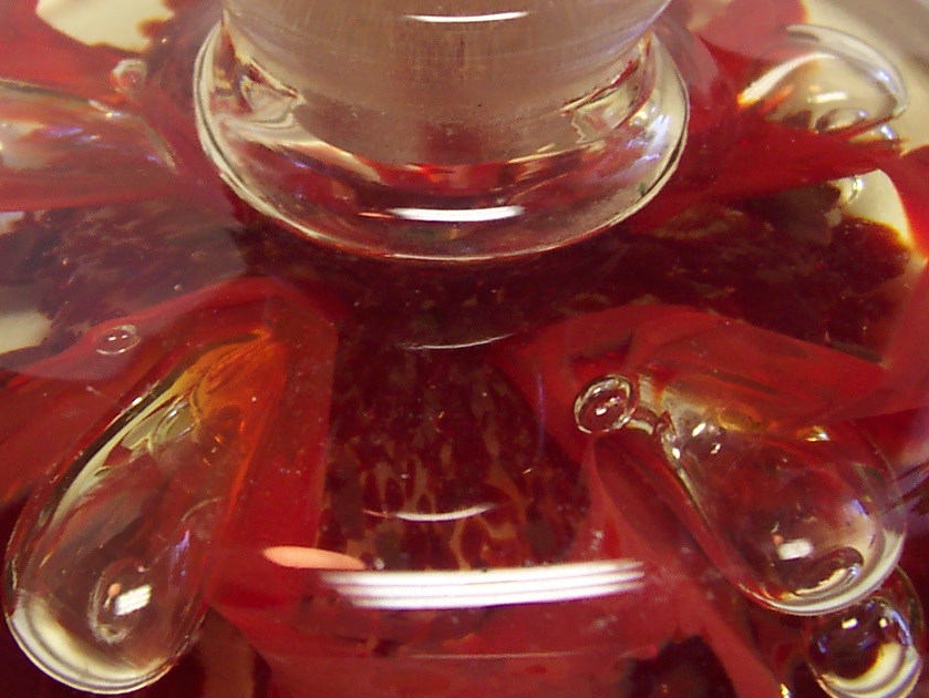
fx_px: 1960
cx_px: 349
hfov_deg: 26.6
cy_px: 103
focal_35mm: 73
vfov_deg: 19.9
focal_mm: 5.6
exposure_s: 1/30
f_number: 2.8
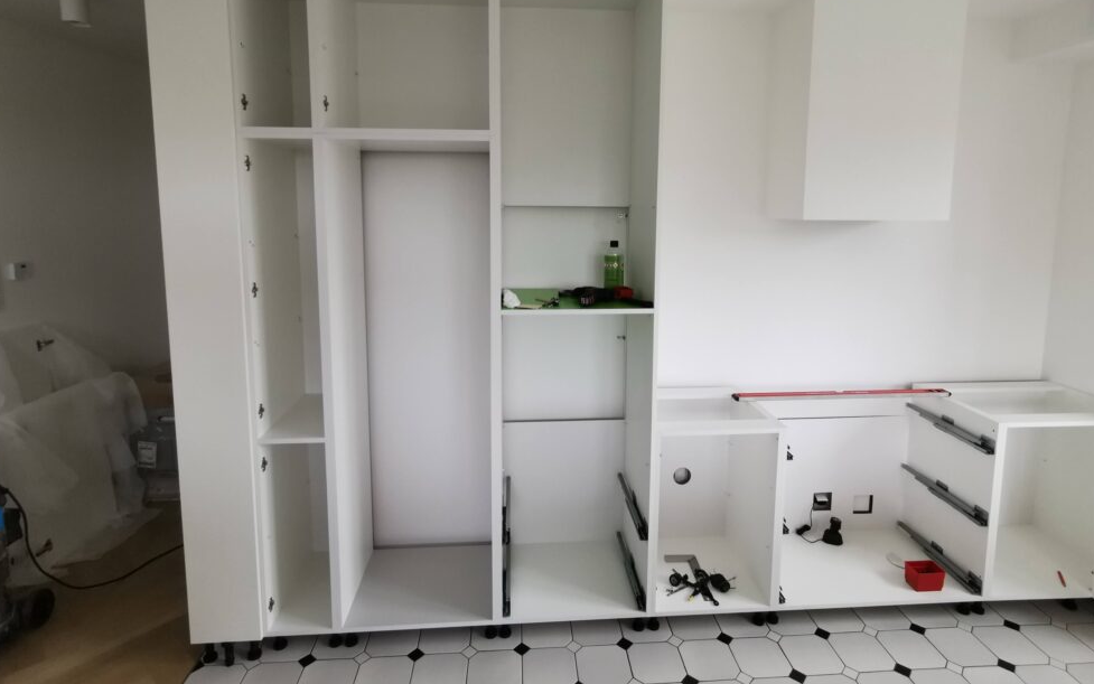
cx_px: 560
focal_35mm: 20
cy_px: 272
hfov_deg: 85.0
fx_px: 596
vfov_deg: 59.2
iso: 250
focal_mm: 2.35
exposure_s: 1/30
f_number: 2.2
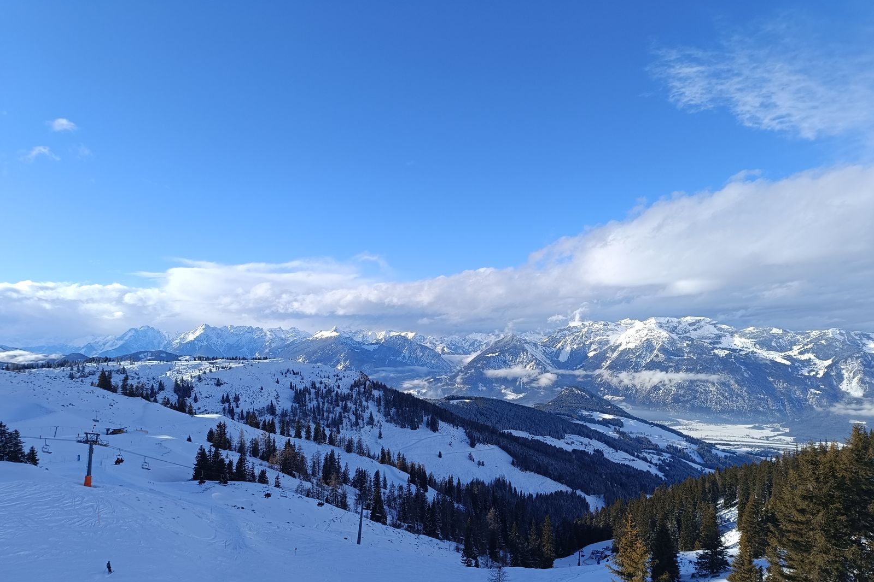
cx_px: 437
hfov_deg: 71.5
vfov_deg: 51.2
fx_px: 607
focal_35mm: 25
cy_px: 325
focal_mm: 5.59
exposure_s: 1/1497
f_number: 1.88
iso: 59
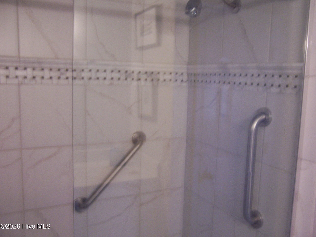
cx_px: 158
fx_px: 301
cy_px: 118
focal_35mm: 33
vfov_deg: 42.9
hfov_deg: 55.4
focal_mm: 5.5
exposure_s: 1/8
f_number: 3.4
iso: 140
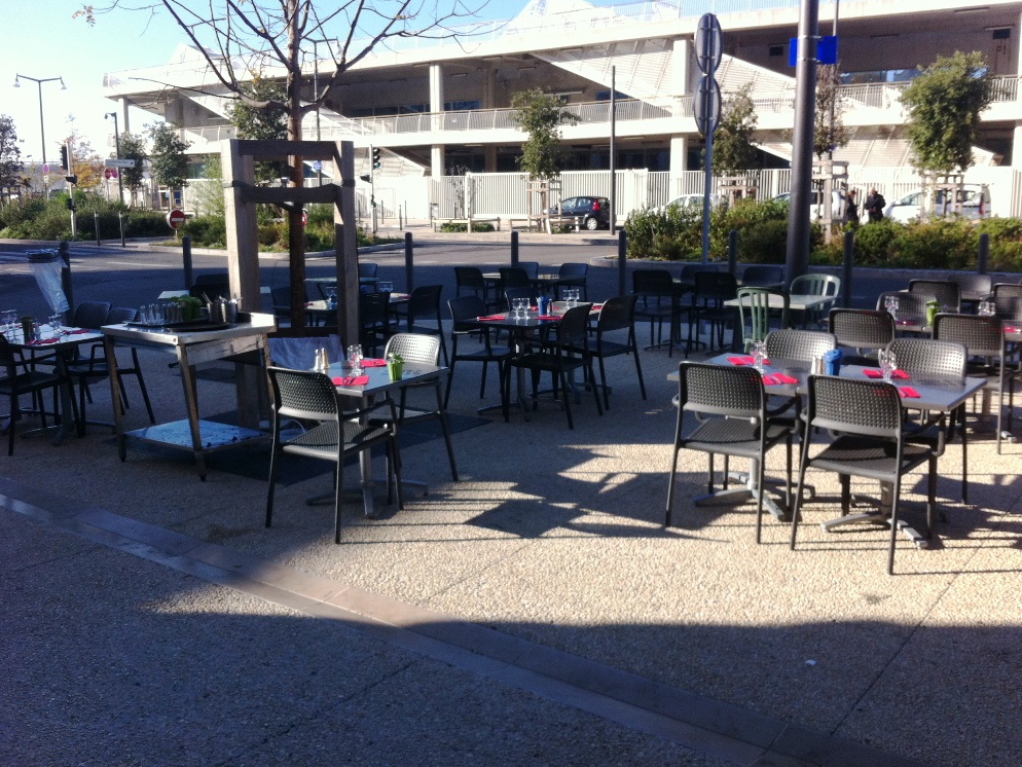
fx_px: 1063
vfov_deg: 39.7
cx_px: 508
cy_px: 382
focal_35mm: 36
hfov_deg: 51.3
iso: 80
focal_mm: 3.85
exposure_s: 1/616
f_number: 2.8
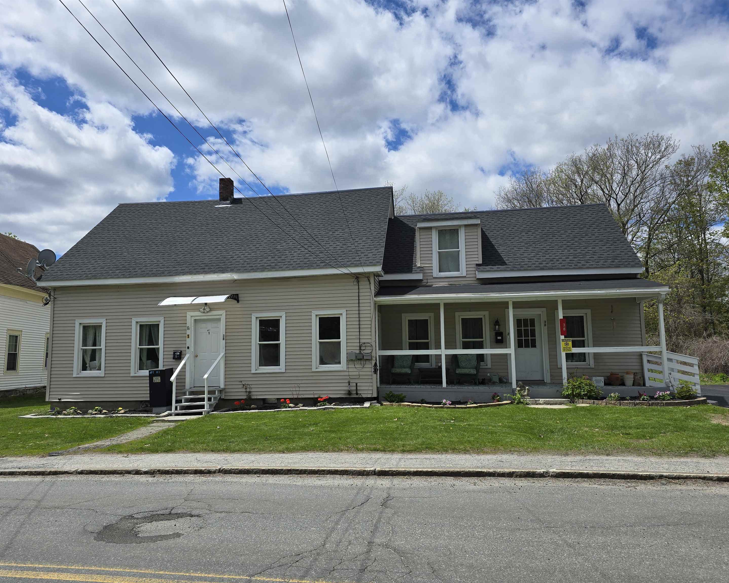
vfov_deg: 58.8
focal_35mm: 24
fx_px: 518
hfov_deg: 70.3
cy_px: 292
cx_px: 357
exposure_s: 1/1418
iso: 12
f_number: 1.7
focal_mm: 6.3
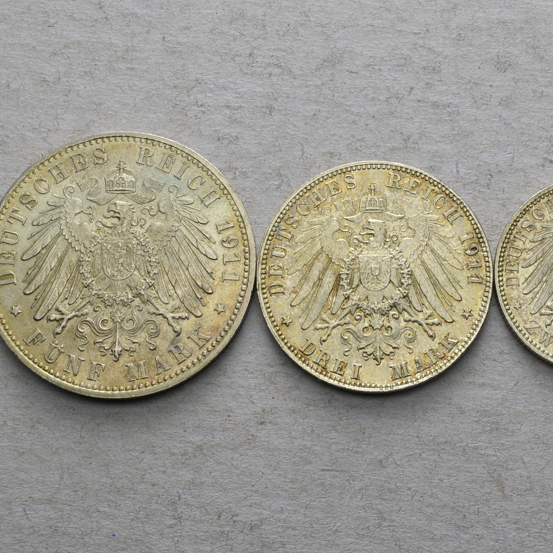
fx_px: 1392
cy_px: 277
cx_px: 365
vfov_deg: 22.5
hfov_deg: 22.4
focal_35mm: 77
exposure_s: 1/250
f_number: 14
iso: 400
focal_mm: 40
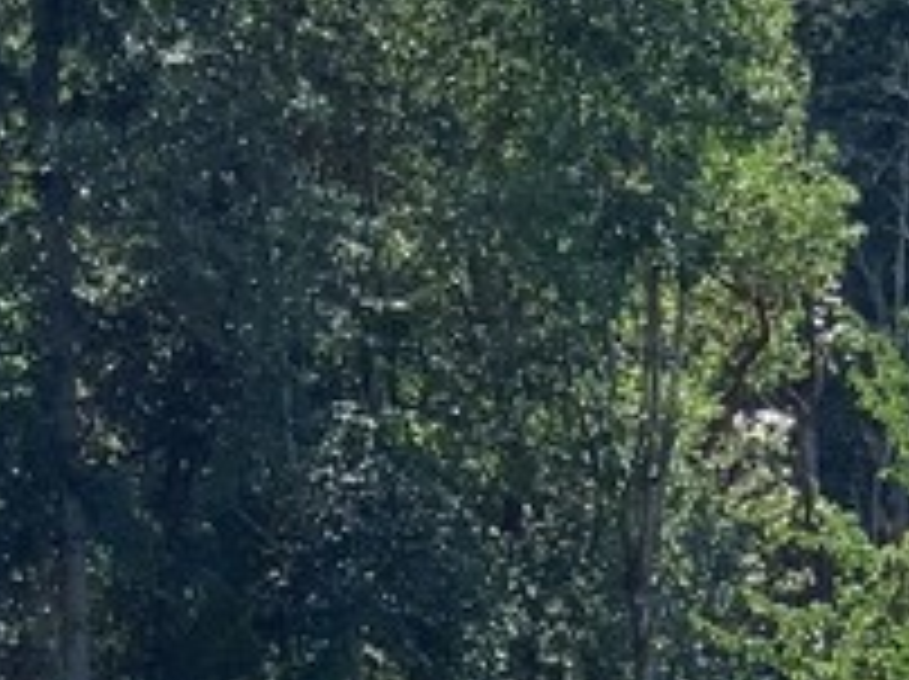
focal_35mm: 264
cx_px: 504
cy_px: 1036
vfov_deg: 5.6
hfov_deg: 7.5
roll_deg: +2.3
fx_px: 6924
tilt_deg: +1.4
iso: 16
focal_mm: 6
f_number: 2.4
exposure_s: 1/406
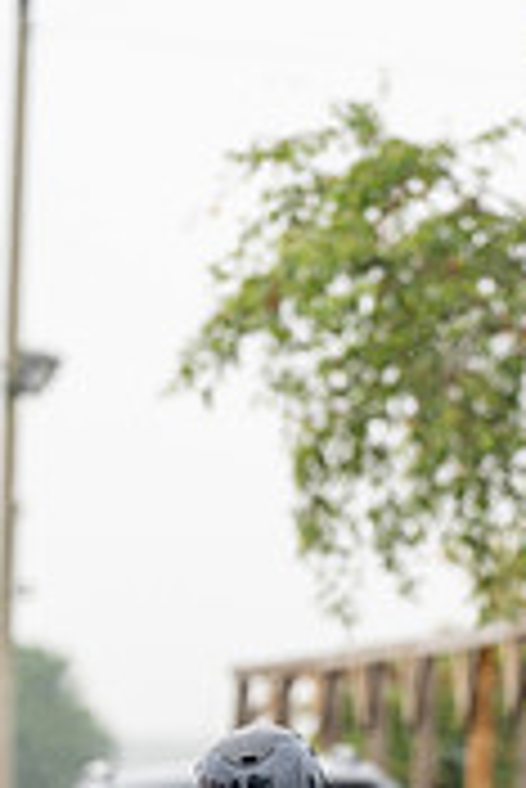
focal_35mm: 372
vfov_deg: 5.5
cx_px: 441
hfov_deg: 3.7
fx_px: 8136
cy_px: 1009
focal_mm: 145
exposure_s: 1/1000
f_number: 3.2
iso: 640
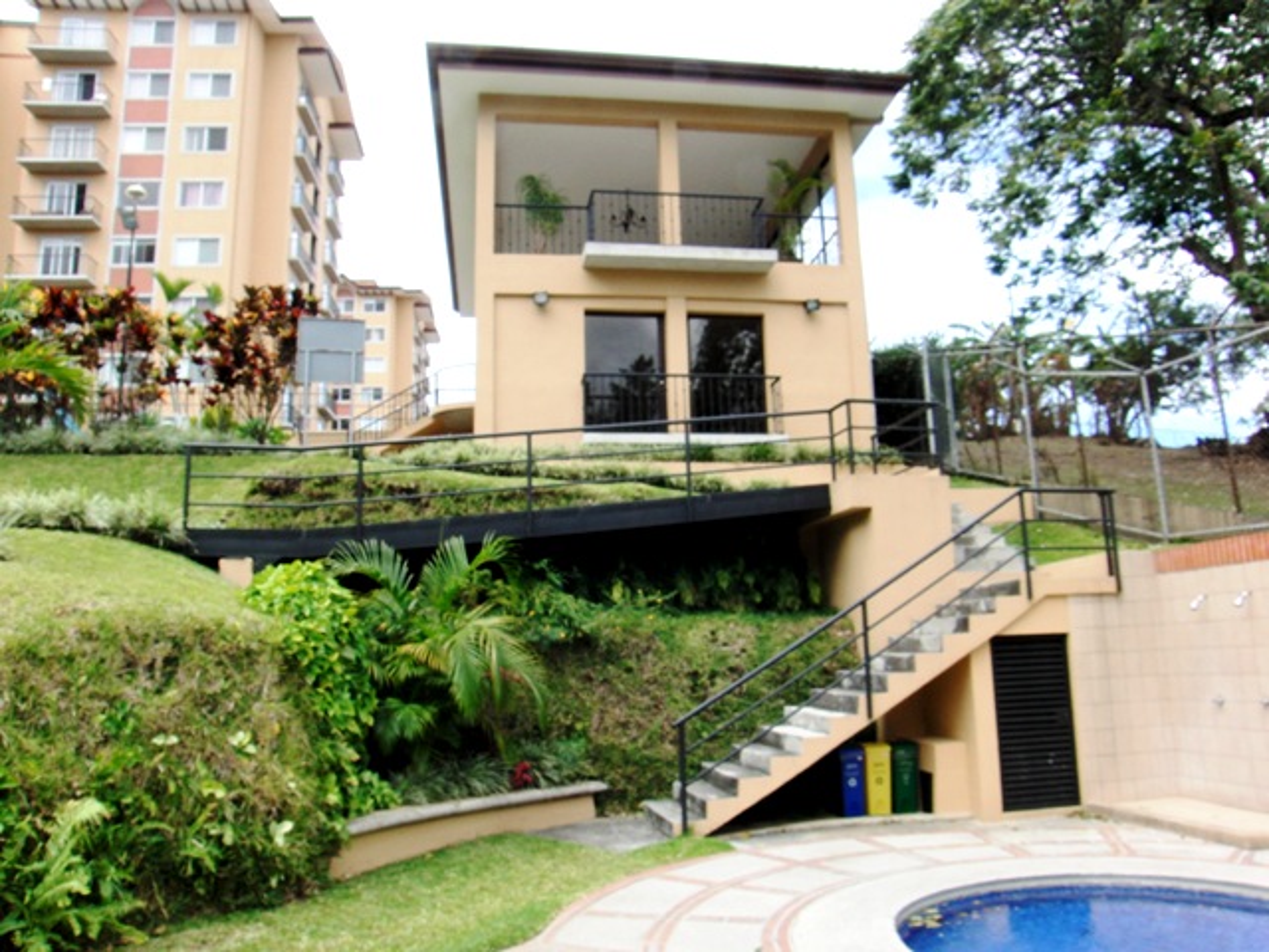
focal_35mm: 26
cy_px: 476
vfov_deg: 53.1
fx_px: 953
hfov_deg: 67.3
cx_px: 634
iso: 100
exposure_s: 1/160
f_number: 6.2
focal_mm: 4.6
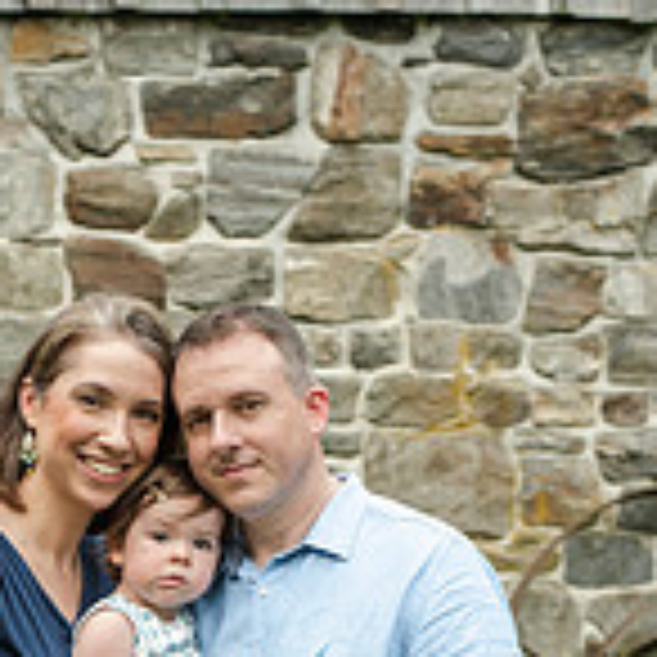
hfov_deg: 13.3
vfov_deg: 12.9
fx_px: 2813
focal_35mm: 131
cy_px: 860
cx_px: 184
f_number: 4.5
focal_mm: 50
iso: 640
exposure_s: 1/1250
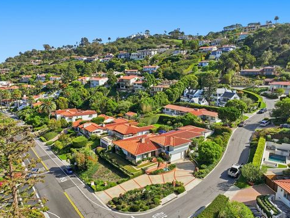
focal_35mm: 25
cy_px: 110
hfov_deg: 69.4
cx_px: 143
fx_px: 209
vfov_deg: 54.9
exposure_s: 1/500
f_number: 2.8
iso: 120
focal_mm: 12.3
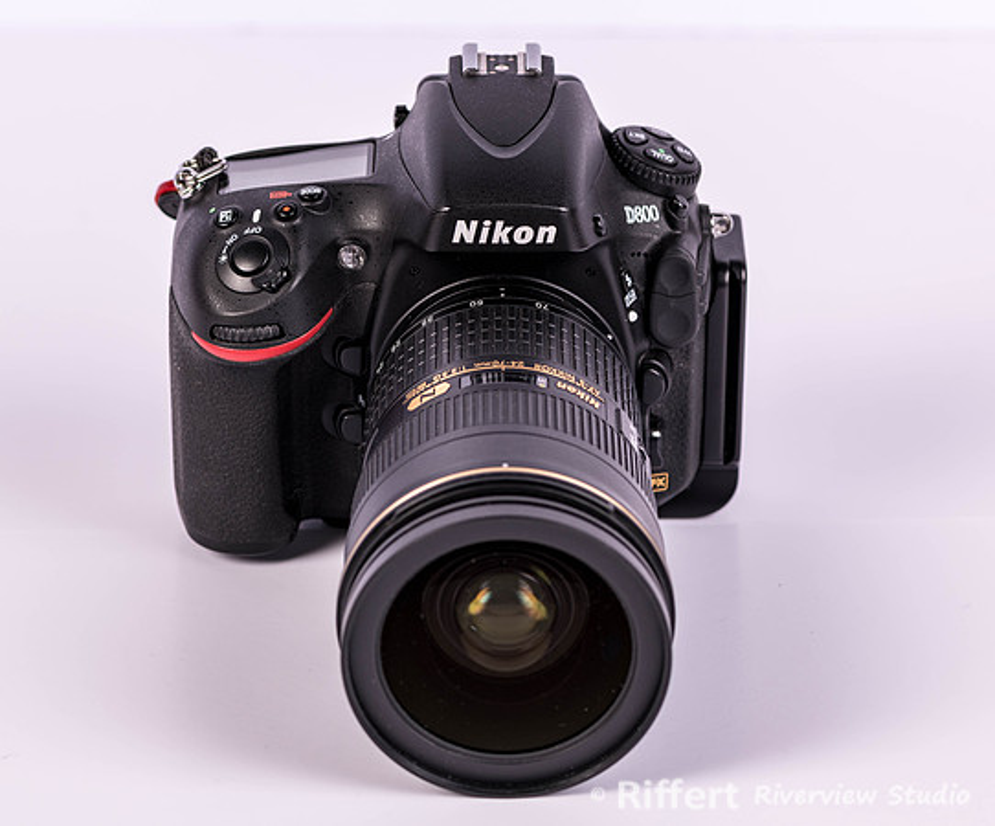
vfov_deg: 11.1
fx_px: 4264
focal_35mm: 143
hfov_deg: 13.3
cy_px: 408
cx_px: 491
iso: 64
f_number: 8
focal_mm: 105
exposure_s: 1/160
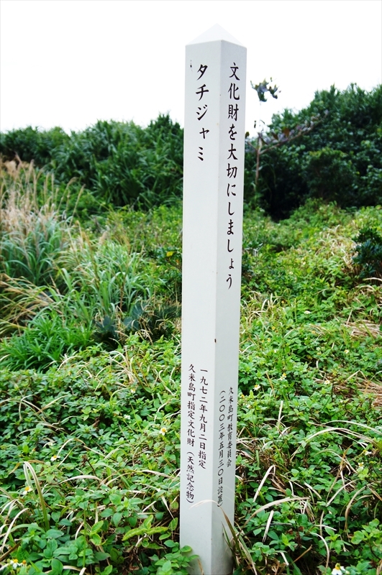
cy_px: 288
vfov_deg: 53.2
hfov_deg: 36.8
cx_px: 191
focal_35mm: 36
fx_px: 575
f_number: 4
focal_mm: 24
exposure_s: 1/160
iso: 200
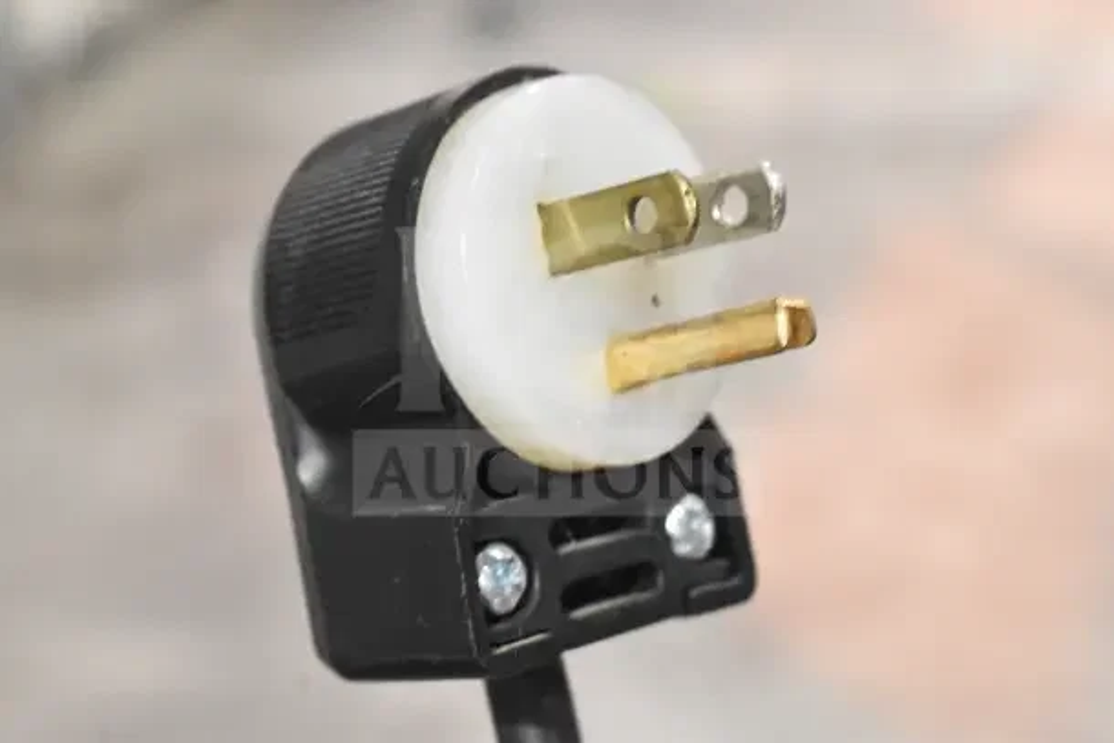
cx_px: 557
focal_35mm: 82
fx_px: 2553
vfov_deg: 16.6
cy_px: 372
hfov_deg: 24.6
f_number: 8
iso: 6400
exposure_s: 1/160
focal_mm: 55
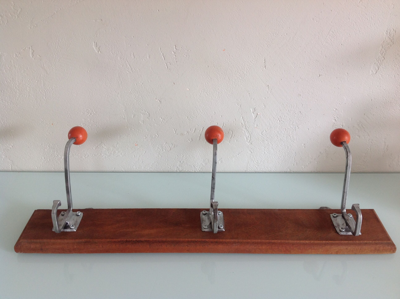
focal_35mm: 35
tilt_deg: -30.5
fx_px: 404
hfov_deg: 52.7
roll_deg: -1.0
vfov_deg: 40.6
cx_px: 200
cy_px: 150
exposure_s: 1/20
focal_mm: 4.28
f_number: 2.4
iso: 50
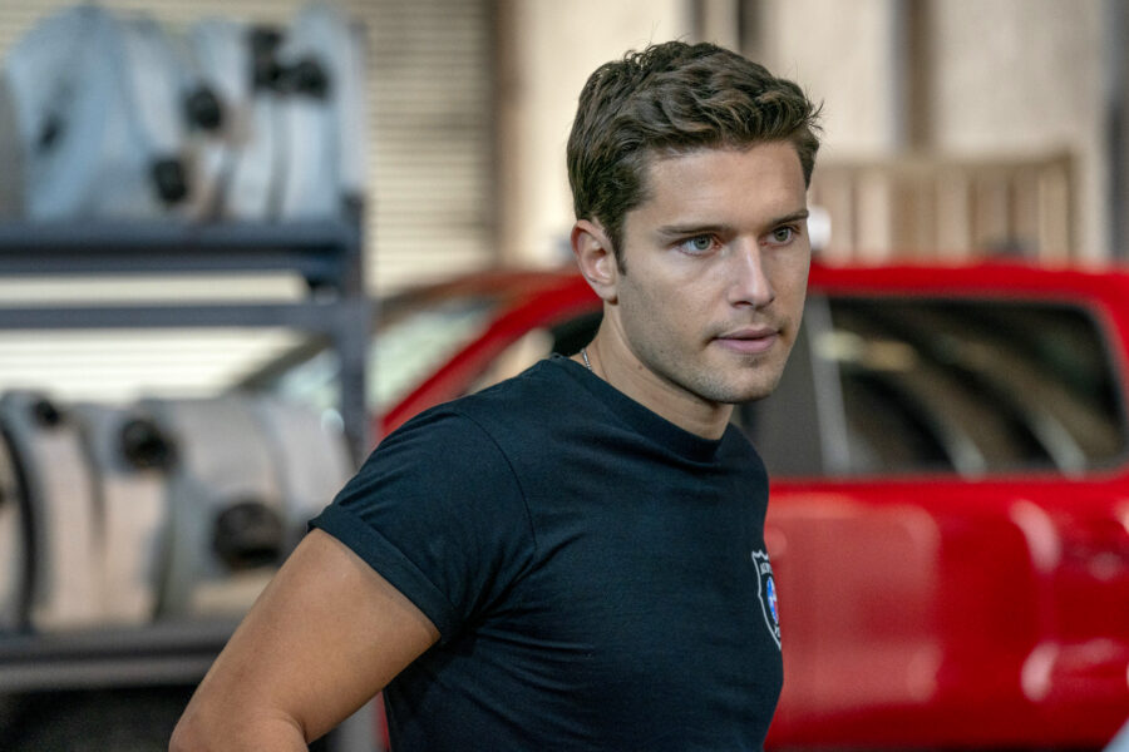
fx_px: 5268
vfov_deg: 8.2
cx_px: 564
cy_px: 376
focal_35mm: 168
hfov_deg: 12.2
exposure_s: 1/200
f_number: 5.6
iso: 2500
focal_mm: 168
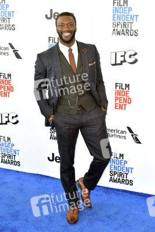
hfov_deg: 19.5
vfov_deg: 28.8
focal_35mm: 70
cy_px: 116
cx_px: 78
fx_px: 452
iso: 500
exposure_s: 1/320
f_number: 6.3
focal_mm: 70
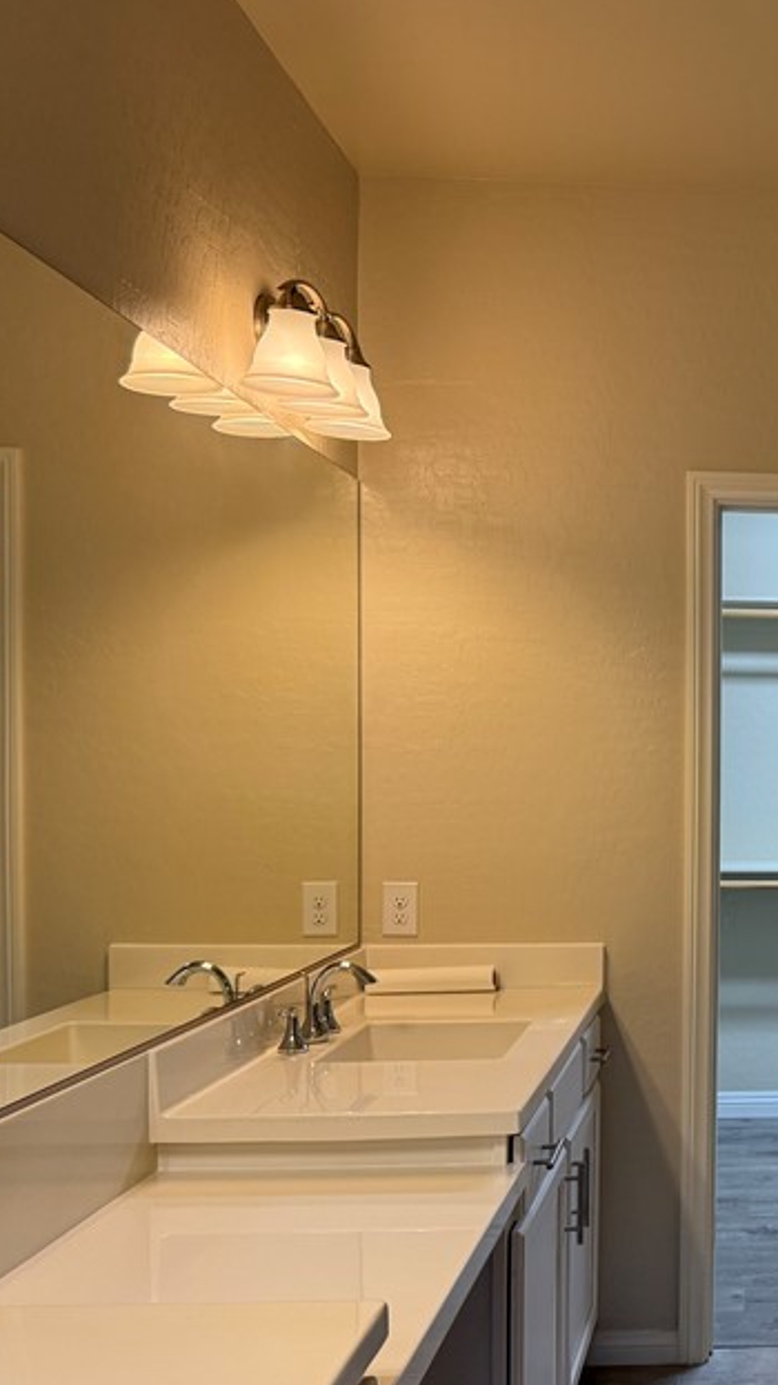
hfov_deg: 25.3
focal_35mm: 43
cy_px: 805
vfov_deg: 47.2
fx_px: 1579
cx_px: 898
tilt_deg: -1.5
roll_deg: -0.4
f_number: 1.78
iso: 160
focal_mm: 6.76
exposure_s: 1/230
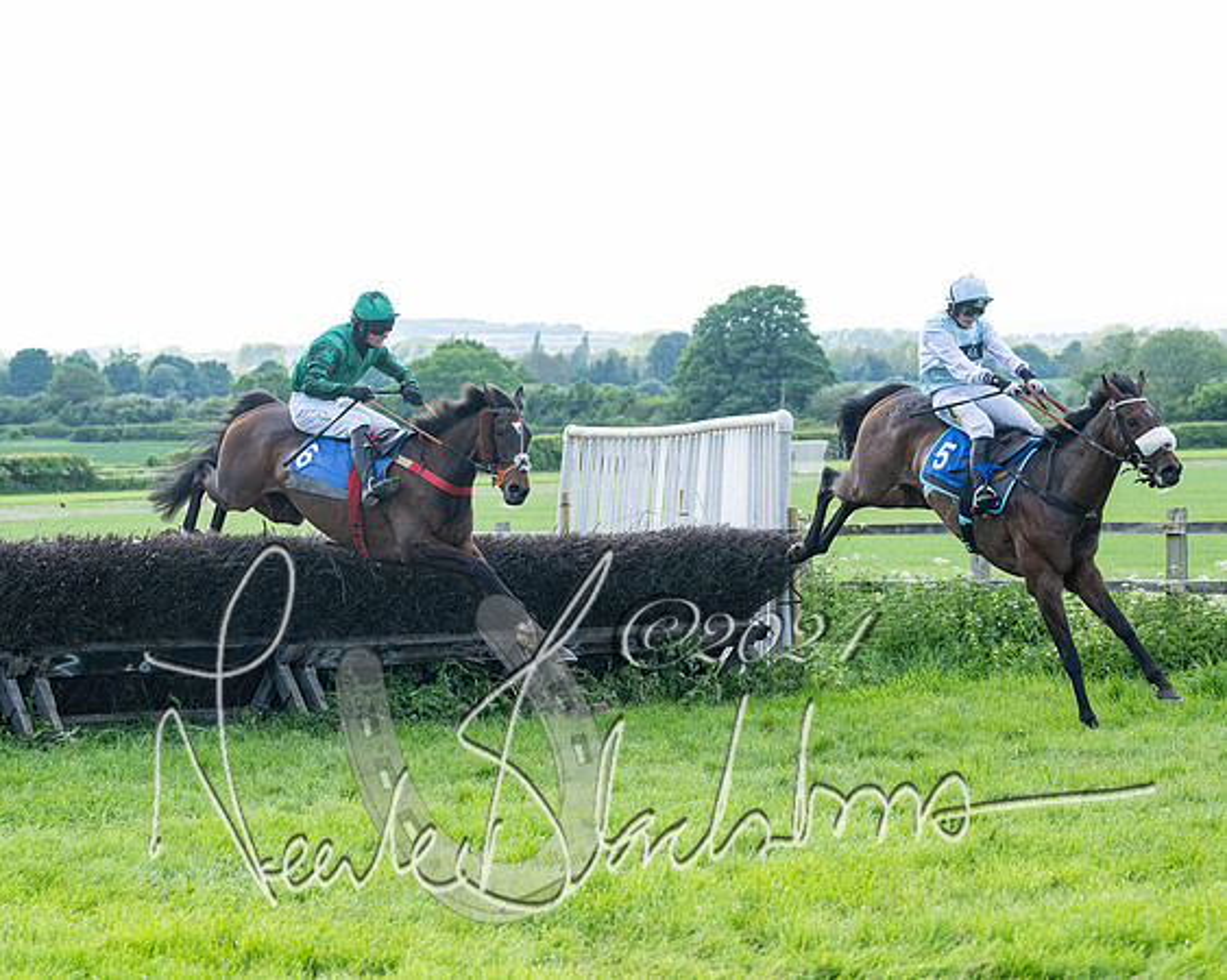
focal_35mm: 93
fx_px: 3370
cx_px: 381
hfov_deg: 20.5
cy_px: 480
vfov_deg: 16.6
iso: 1250
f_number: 4
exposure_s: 1/4000
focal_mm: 70
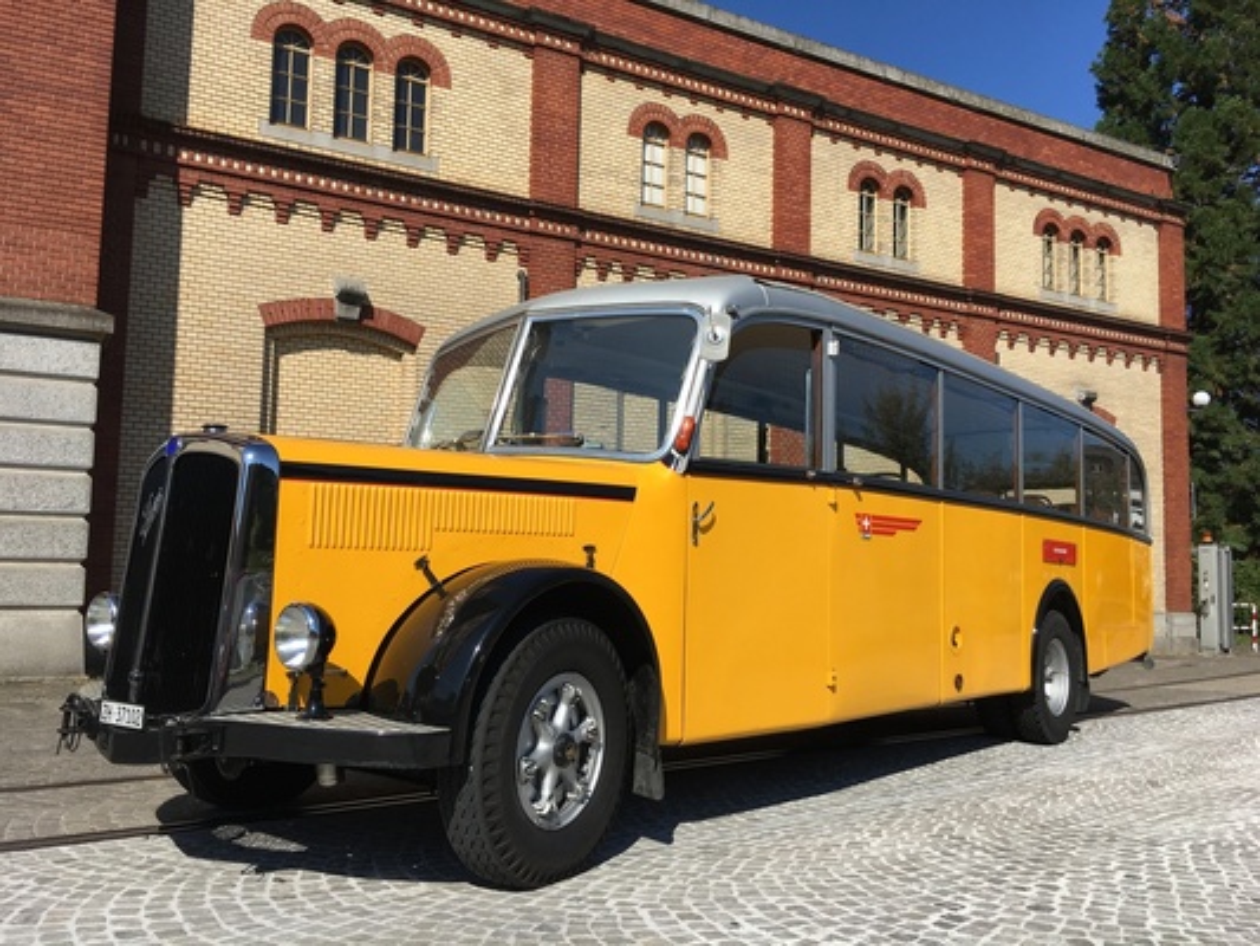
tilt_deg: +4.6
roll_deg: -1.3
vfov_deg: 48.2
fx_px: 1056
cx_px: 630
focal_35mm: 29
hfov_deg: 61.6
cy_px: 473
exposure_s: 1/1832
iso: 25
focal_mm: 4.15
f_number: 2.2
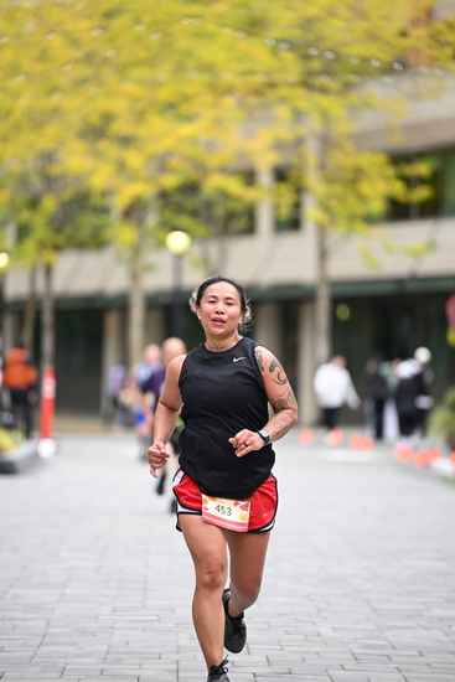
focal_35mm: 180
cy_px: 341
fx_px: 3410
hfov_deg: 7.6
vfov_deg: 11.4
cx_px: 228
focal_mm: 180
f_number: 2.8
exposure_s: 1/1600
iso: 640
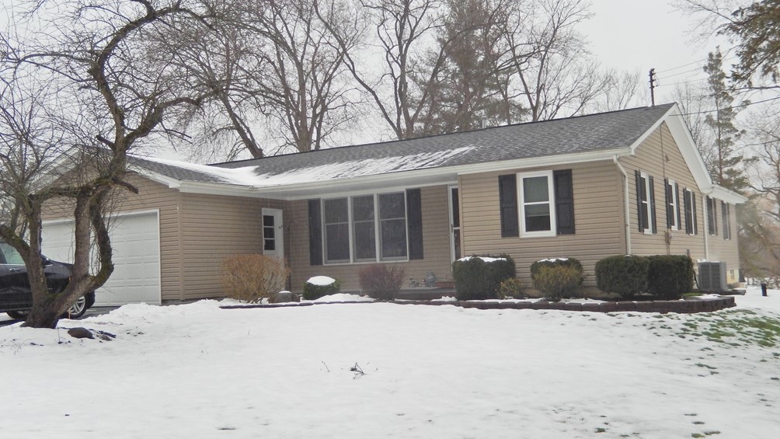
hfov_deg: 50.5
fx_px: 827
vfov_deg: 29.7
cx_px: 385
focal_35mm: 40
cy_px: 200
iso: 180
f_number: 4
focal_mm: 6.5
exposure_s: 1/160
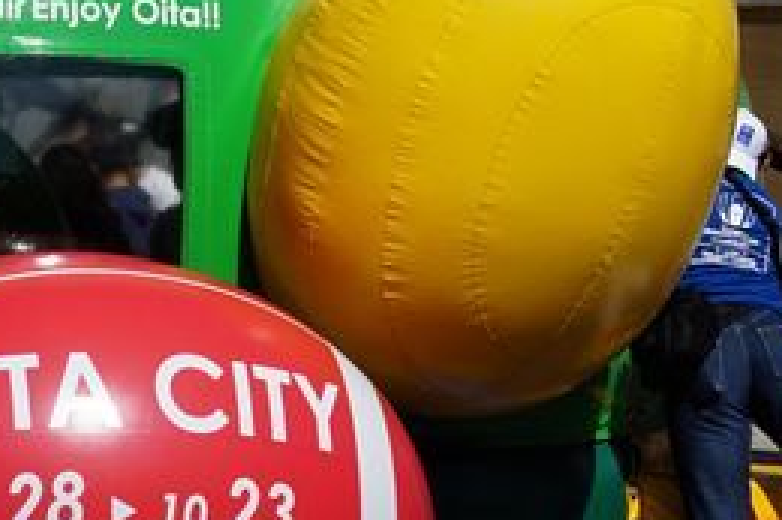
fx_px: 4211
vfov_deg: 7.0
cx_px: 30
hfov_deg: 10.5
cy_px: -129
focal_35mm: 194
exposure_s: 1/320
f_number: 11
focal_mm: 28
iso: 100
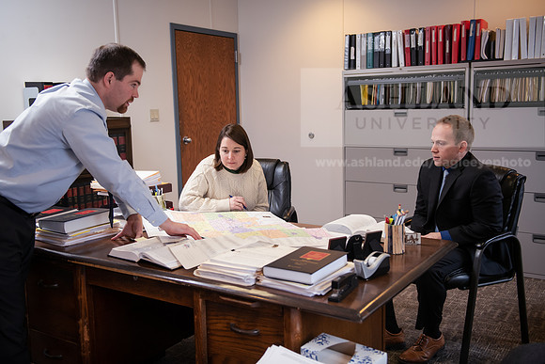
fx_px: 575
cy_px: 182
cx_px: 272
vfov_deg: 35.1
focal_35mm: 38
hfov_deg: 50.7
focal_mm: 38
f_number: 3.2
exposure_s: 1/160
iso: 800
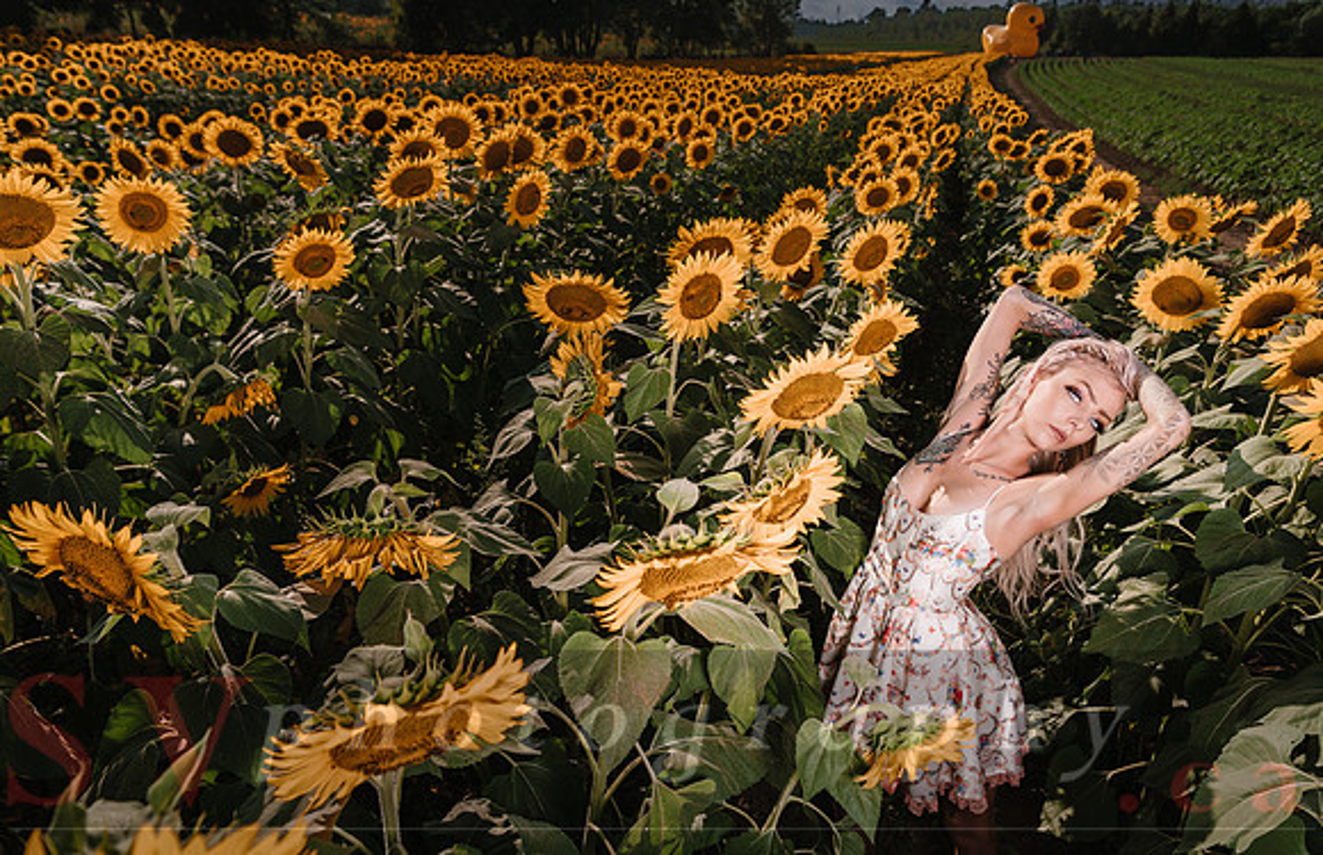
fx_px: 899
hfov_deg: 72.7
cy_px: 429
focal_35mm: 25
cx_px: 661
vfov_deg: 50.9
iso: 64
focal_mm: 24
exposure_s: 1/250
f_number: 5
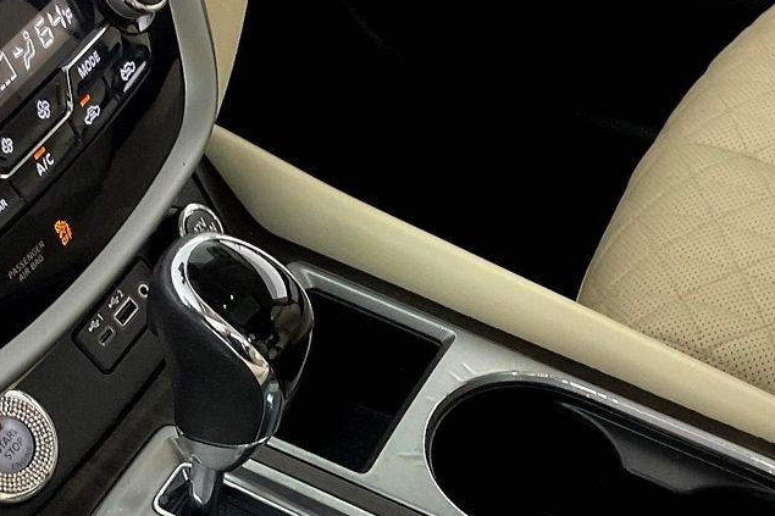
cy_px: 460
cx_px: 416
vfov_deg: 17.7
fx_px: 1636
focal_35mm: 76
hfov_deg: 26.6
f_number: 1.8
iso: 125
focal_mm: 3
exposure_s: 1/42
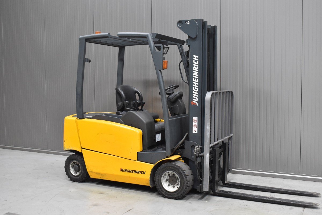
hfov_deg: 47.9
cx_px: 161
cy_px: 108
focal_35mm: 40
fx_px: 362
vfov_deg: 33.0
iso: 1600
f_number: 5
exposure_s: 1/40
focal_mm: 27
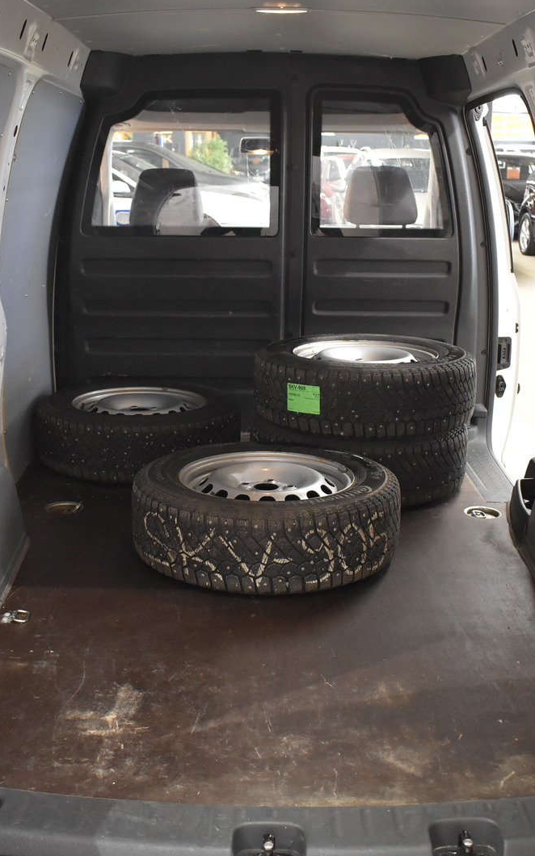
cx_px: 254
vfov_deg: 47.2
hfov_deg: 30.5
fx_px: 980
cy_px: 426
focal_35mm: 42
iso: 2500
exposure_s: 1/60
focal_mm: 18
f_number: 3.5
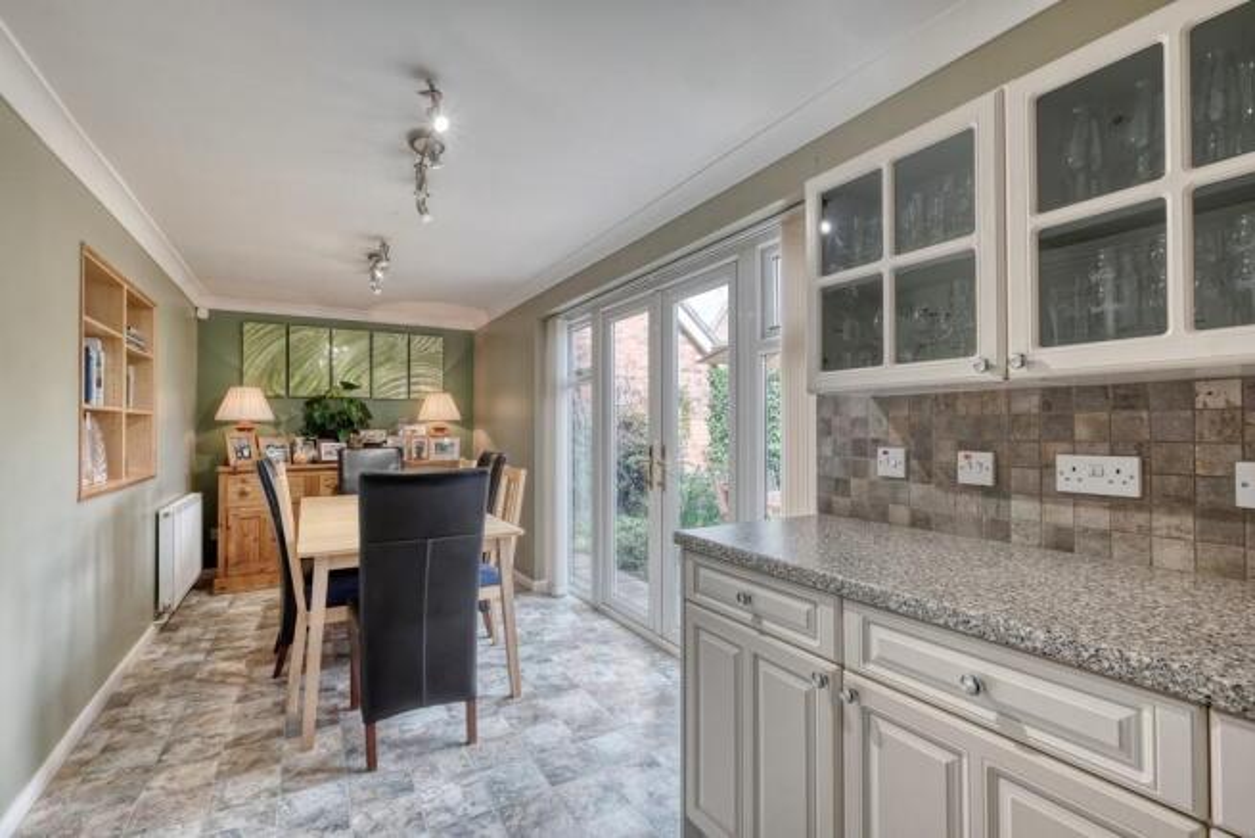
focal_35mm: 15
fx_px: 523
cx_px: 628
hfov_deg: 100.4
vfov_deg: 77.4
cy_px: 419
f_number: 8
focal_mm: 10
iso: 250
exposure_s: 1/20
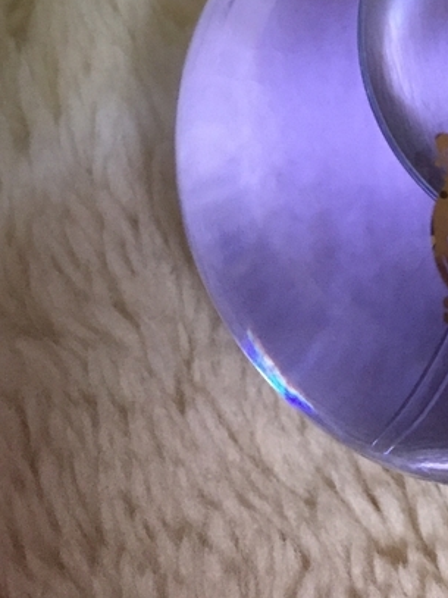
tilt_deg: -63.1
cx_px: 543
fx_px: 1260
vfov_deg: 24.9
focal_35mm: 73
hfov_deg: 19.0
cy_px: -48
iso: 200
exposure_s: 1/30
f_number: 2.2
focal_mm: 4.15
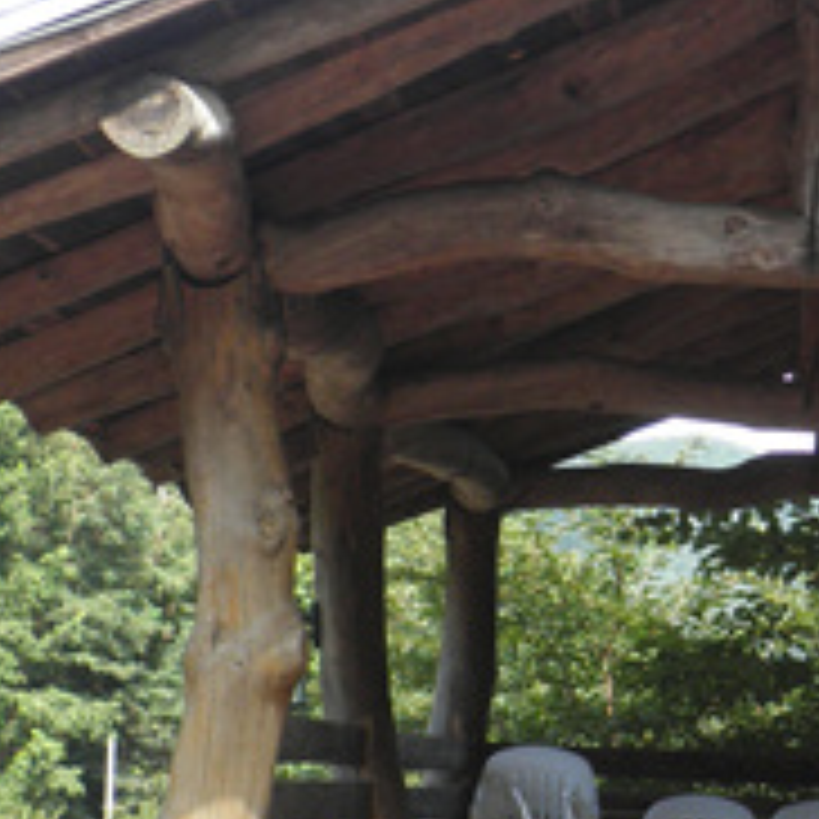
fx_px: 2998
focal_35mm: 112
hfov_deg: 15.2
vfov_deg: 15.5
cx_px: 900
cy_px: 598
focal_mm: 6.4
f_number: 3.1
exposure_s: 1/160
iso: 64
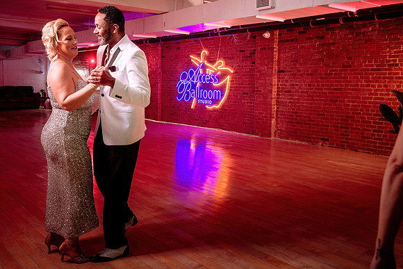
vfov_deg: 33.7
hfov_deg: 48.9
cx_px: 202
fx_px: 443
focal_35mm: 40
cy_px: 125
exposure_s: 1/160
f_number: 4
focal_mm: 32
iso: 640
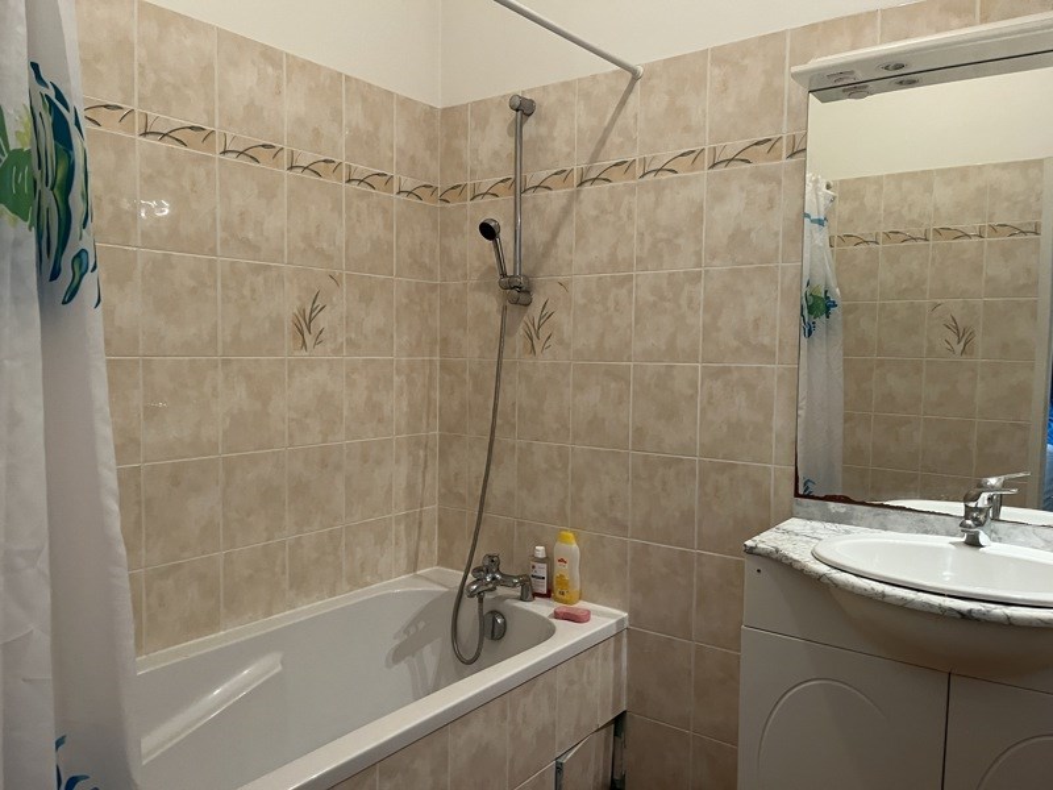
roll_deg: +0.4
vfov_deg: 53.1
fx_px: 791
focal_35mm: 26
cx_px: 526
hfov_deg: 67.3
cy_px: 395
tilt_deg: -4.8
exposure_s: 1/50
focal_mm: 5.1
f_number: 1.6
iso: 200
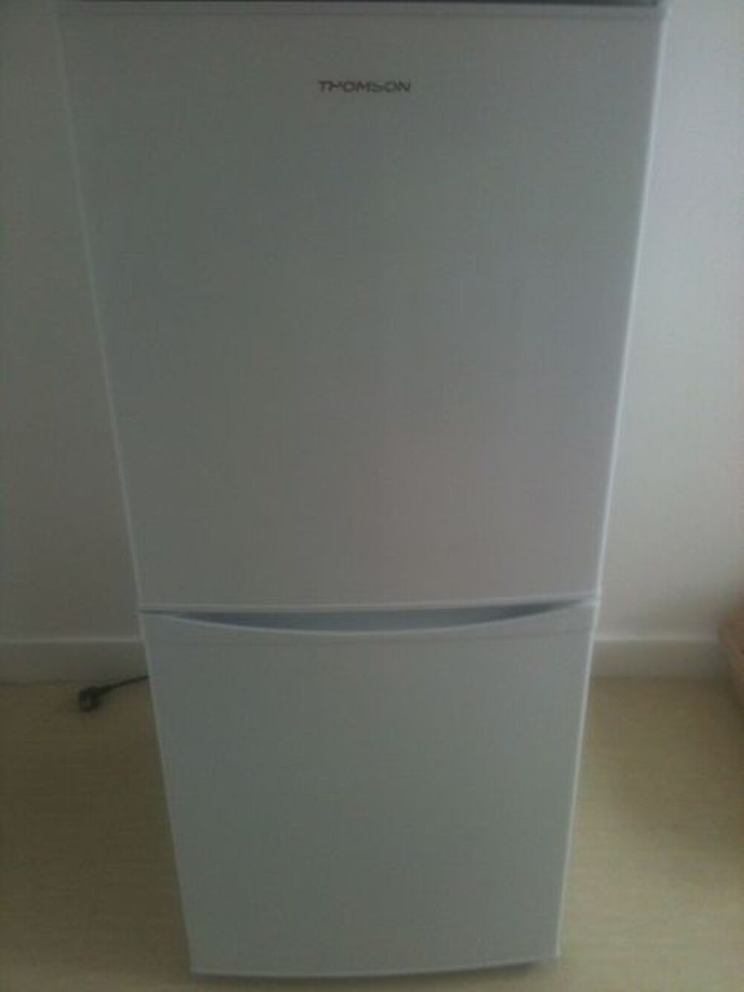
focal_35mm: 35
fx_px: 1003
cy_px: 496
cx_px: 372
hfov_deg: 40.7
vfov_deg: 52.6
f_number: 2.8
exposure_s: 1/50
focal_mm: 3.85
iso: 80
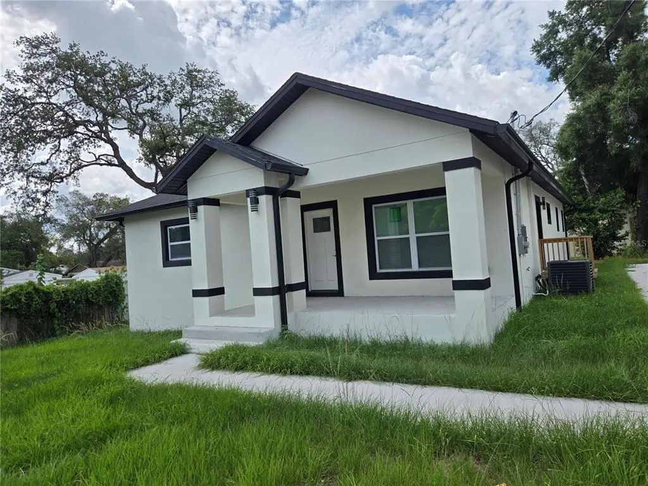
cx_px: 324
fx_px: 431
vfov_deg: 58.9
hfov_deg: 73.9
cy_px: 243
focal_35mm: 23
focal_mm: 5.4
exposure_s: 1/1983
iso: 25
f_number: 1.8
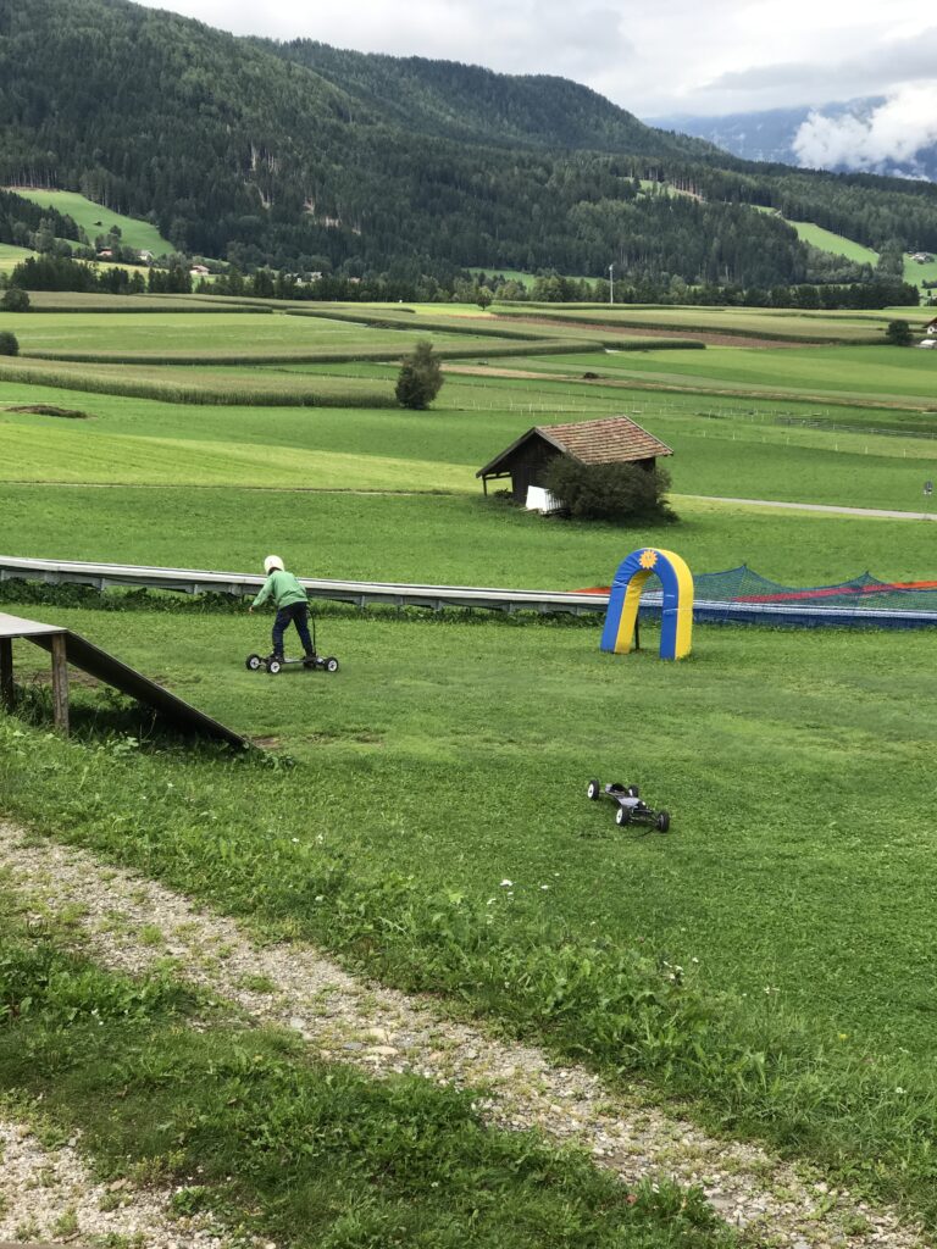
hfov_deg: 25.7
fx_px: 2057
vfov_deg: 33.8
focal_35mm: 57
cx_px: 468
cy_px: 624
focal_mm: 6.6
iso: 20
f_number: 2.8
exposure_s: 1/507
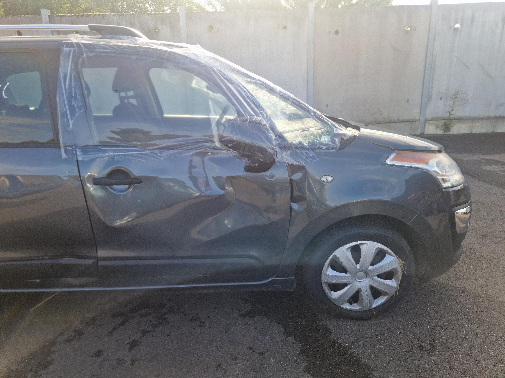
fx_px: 336
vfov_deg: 58.9
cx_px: 252
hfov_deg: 73.9
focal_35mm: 23
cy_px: 189
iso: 50
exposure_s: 1/400
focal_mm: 5.4
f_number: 1.8
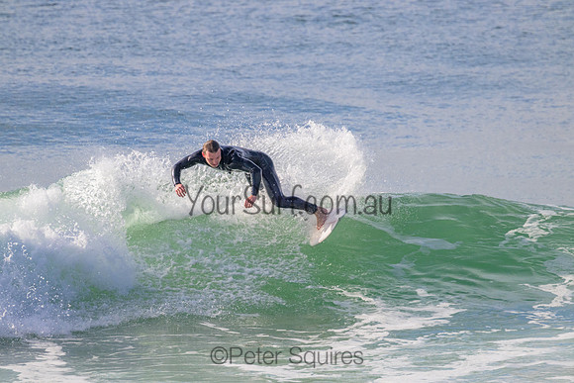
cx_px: 287
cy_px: 192
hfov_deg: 2.6
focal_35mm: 800
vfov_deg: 1.7
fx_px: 12758
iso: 1600
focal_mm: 800
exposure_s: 1/2000
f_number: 11
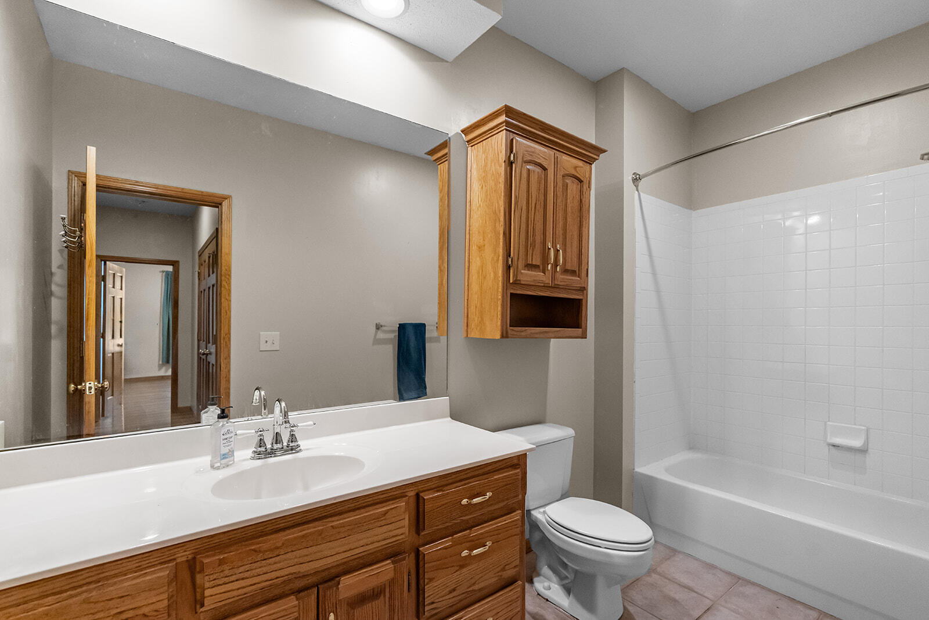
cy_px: 310
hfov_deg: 96.7
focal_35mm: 16
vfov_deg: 73.8
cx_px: 464
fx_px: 413
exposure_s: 1/60
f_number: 4.5
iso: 2500
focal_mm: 16
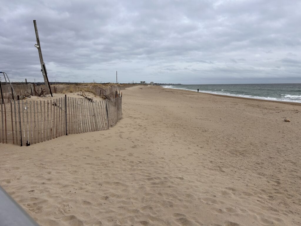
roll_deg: +0.7
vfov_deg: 53.1
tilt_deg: -8.2
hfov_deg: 67.3
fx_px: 226
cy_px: 113
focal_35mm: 26
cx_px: 150
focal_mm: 5.7
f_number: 1.5
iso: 50
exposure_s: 1/4630
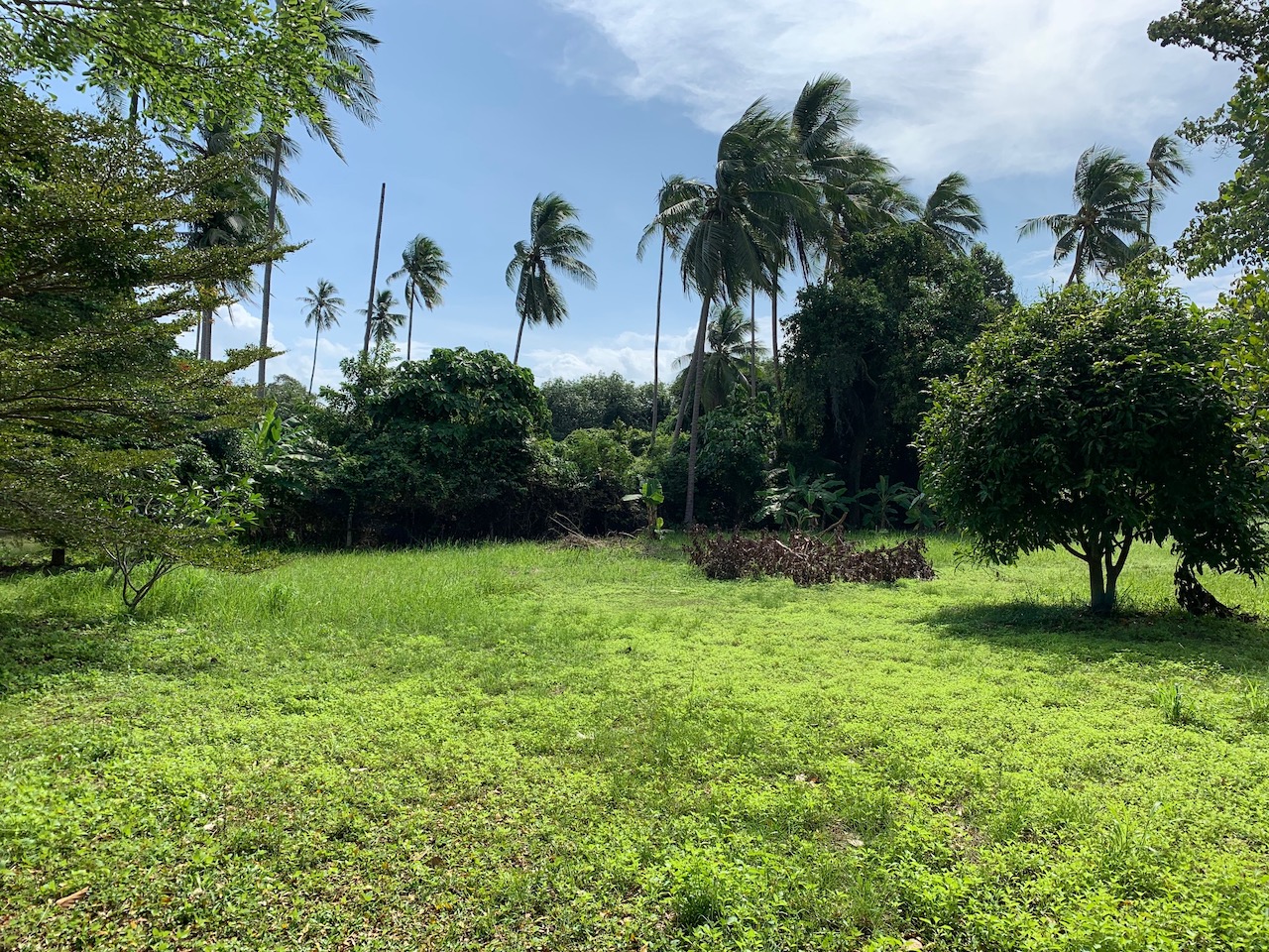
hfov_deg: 67.3
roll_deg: +0.5
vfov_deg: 53.1
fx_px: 953
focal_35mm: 26
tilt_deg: +0.1
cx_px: 634
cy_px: 476
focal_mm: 4.25
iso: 25
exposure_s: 1/2421
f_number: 1.8
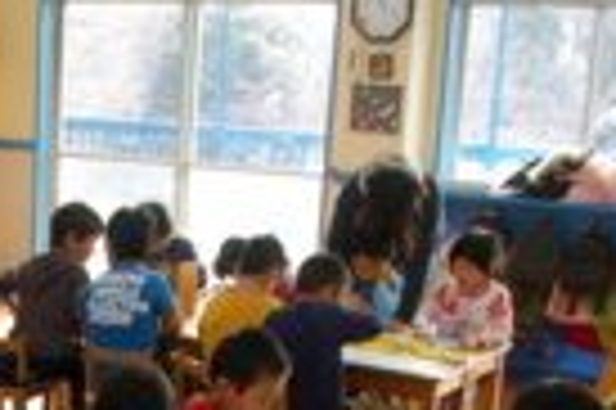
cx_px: -58
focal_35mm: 79
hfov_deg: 24.1
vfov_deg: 16.7
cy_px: 444
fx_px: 1350
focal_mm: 18
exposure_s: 1/60
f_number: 4.5
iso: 200
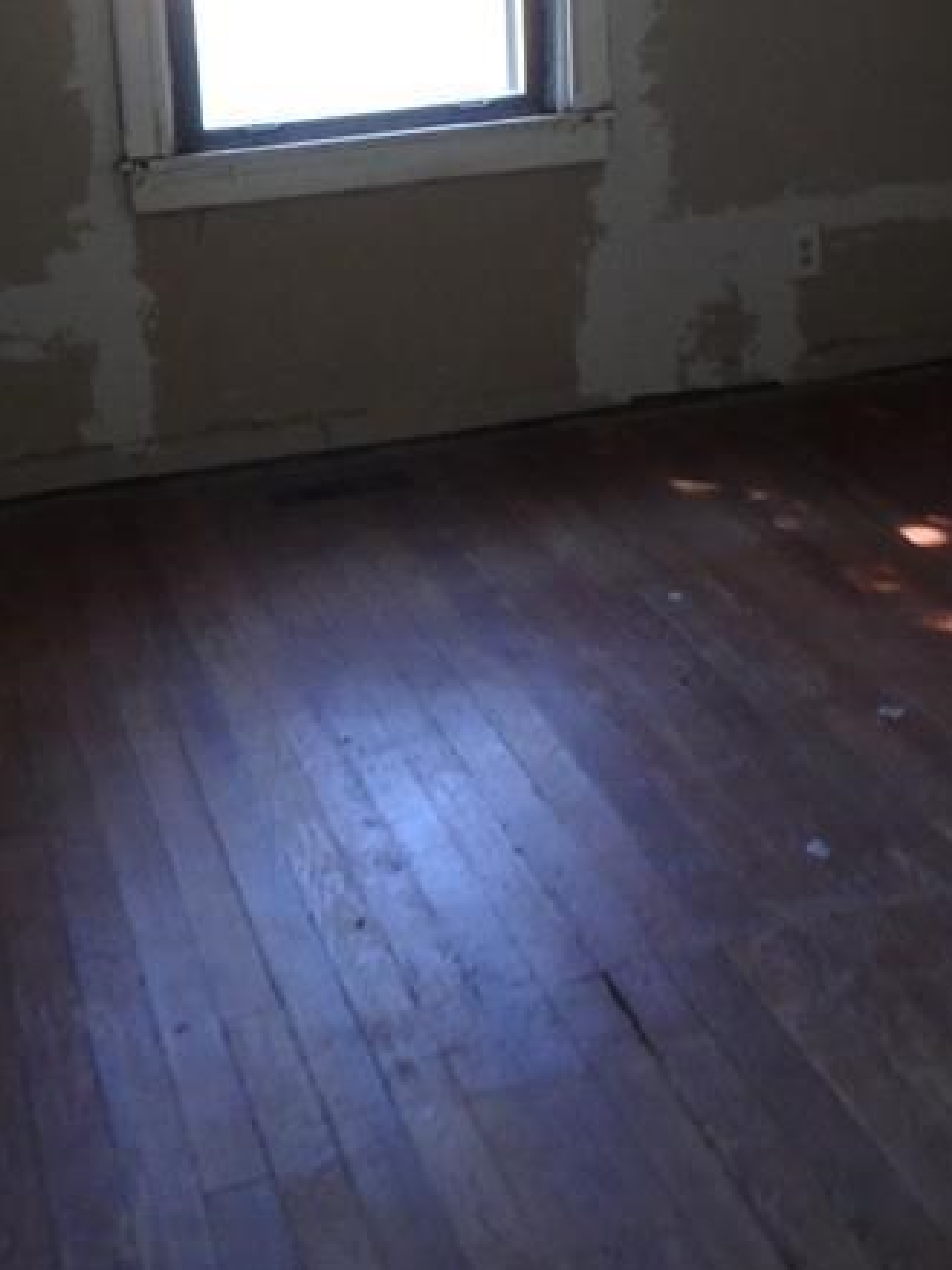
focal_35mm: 49
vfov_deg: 37.6
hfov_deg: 29.6
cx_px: 367
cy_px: 269
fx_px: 1798
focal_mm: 3.7
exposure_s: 1/30
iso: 400
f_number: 3.5
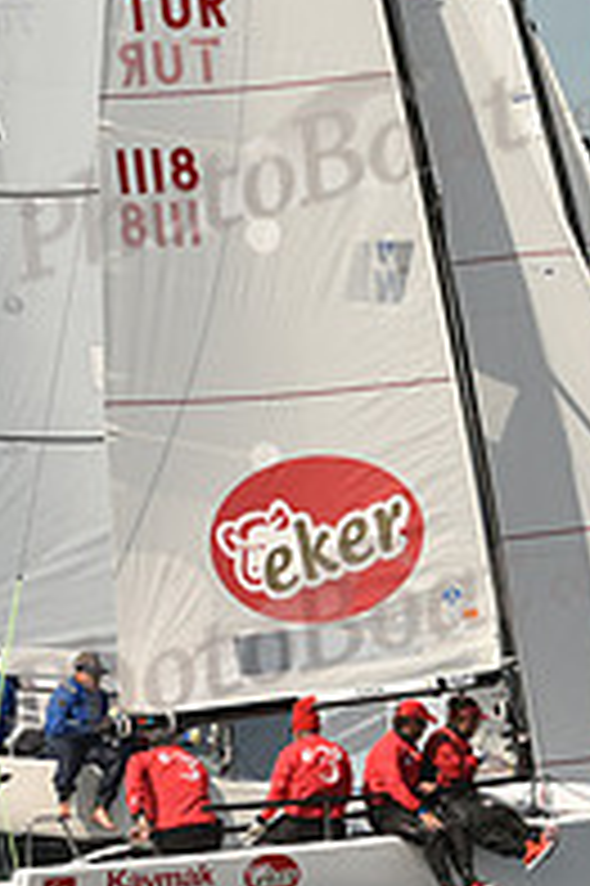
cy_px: 335
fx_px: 15957
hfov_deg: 2.1
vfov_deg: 3.2
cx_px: 883
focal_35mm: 648
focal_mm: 220
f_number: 9
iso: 400
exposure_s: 1/1600
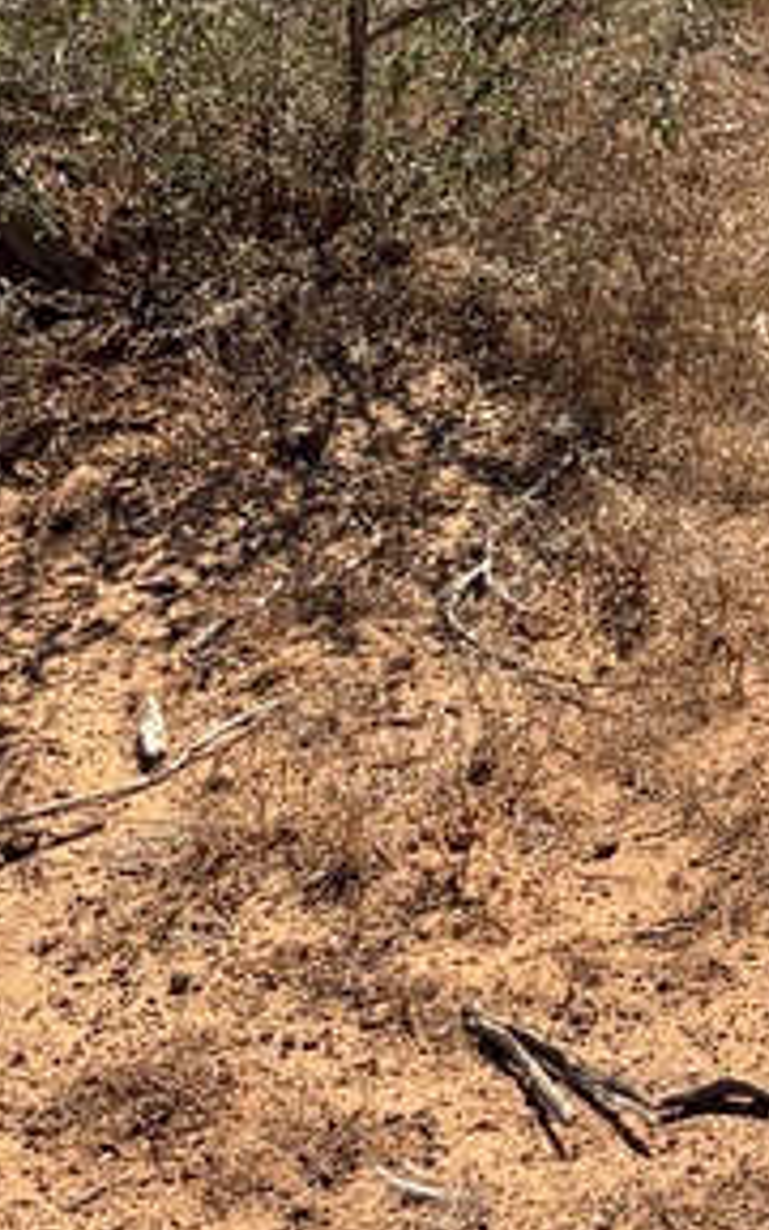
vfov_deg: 12.7
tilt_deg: +4.1
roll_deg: -1.1
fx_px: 4627
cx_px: 1487
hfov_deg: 9.0
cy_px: -1418
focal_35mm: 138
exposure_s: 1/4065
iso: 50
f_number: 1.6
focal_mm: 5.96
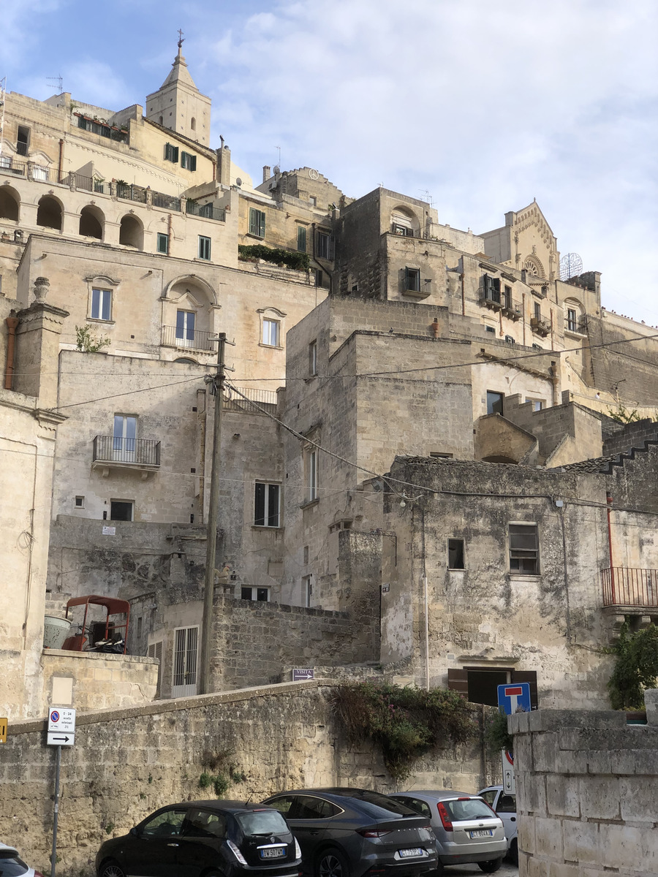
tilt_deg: +13.7
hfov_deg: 28.0
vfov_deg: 36.8
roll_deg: +0.6
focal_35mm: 52
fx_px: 1318
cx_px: 329
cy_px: 438
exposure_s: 1/540
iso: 16
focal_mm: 6
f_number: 2.4
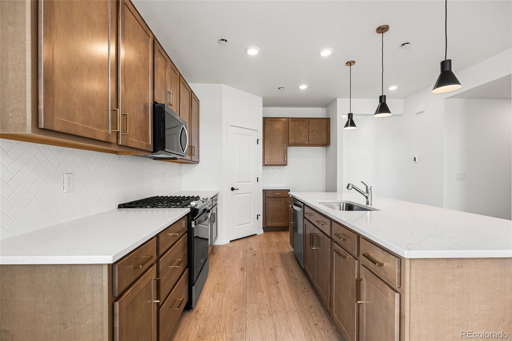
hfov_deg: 95.0
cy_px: 170
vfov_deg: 72.0
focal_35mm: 16
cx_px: 256
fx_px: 235
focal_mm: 16.5
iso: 200
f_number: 8
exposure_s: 1/6
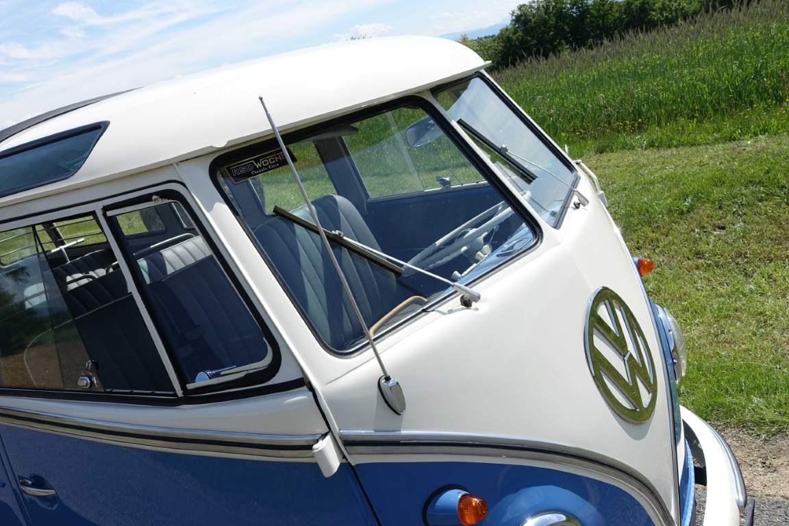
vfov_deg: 41.1
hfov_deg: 58.7
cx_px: 394
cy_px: 263
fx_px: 701
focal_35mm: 32
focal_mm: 11.81
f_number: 5
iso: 125
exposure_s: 1/800
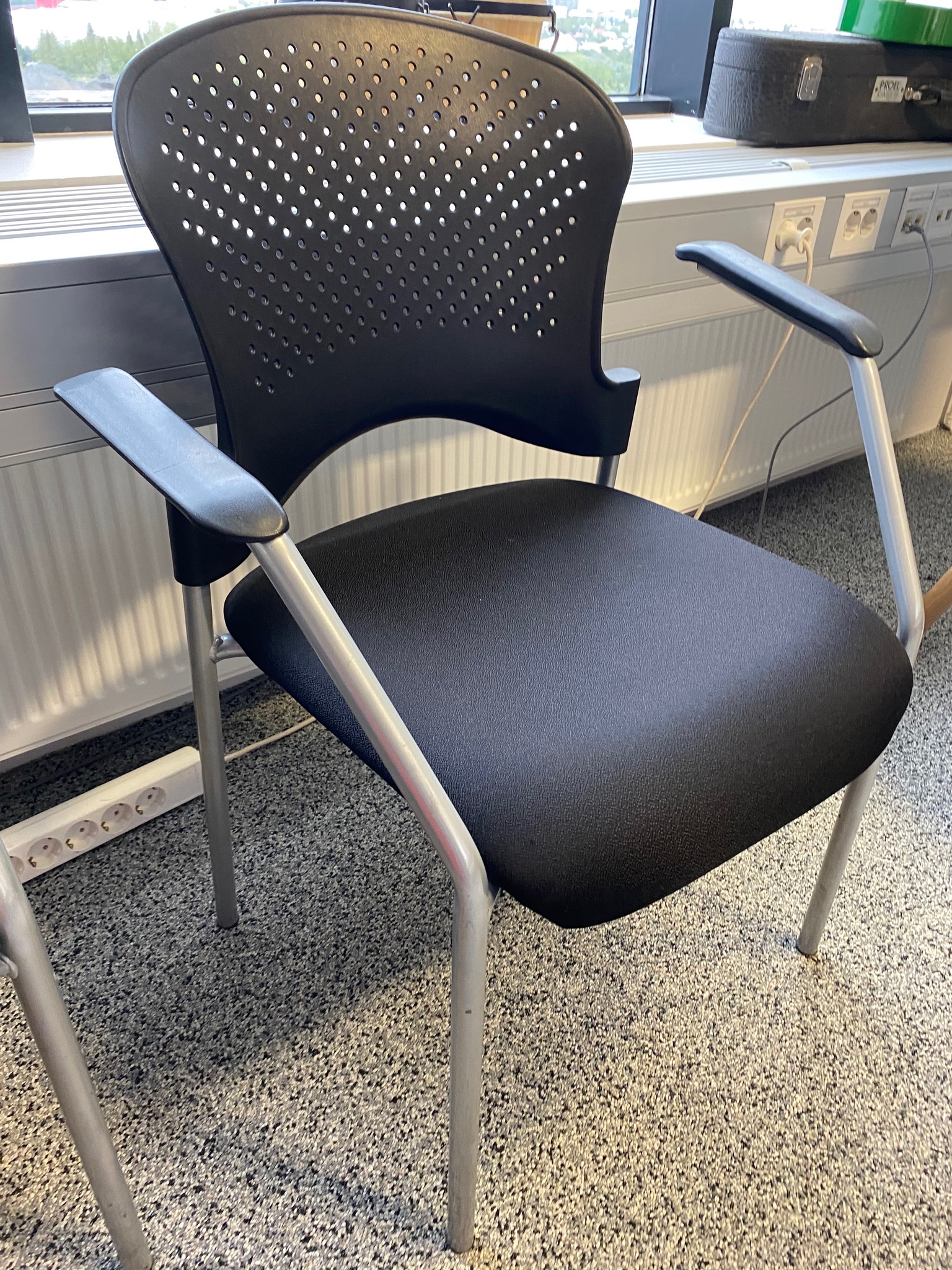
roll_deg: -4.0
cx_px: 476
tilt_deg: -33.3
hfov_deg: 53.1
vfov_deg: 67.3
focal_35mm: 26
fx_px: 953
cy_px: 635
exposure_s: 1/60
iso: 200
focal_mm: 4.25
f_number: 1.8
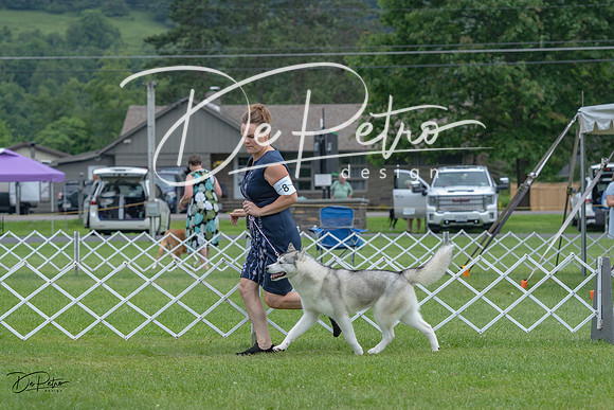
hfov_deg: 13.7
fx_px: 2559
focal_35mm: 150
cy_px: 205
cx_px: 307
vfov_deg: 9.2
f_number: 4.5
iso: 400
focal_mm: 100
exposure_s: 1/1250
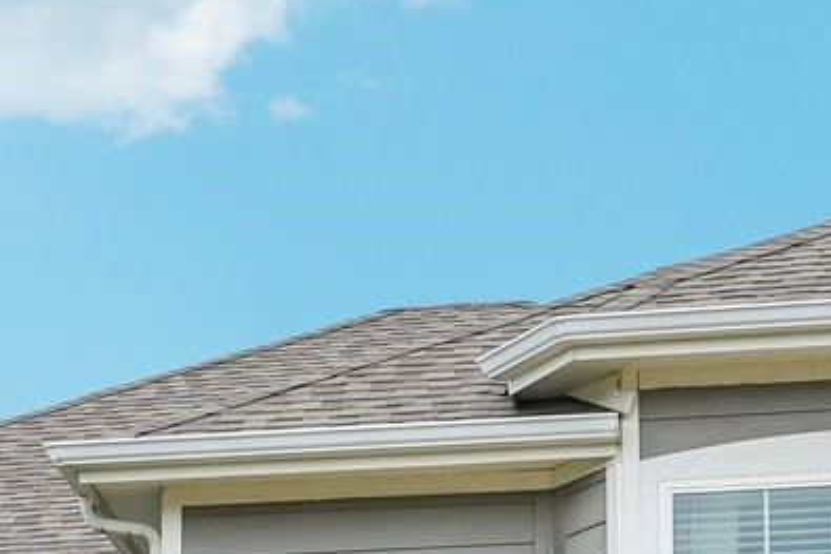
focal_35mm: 140
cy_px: 1193
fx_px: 3230
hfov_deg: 14.6
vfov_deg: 9.1
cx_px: 303
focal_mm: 27
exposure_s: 1/800
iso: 400
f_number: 8
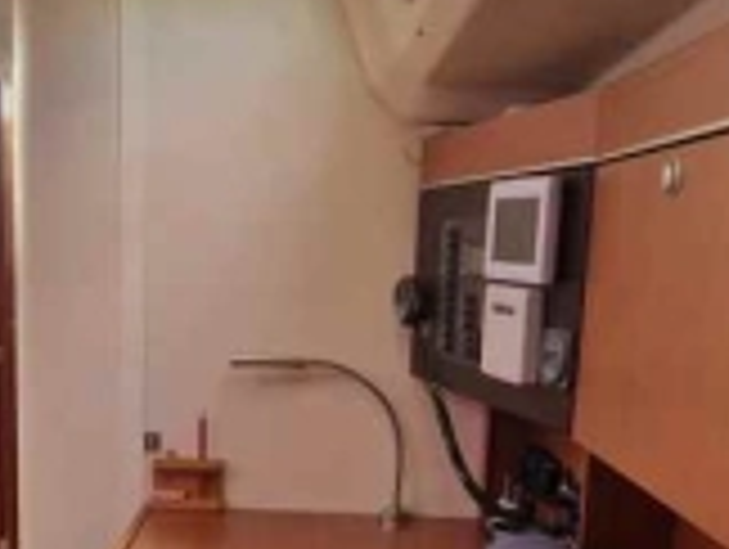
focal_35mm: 44
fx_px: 928
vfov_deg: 31.7
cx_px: 126
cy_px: 470
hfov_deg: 40.7
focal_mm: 2.2
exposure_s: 1/50
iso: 64
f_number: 2.2
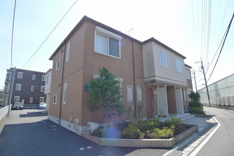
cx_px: 117
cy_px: 78
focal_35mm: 18
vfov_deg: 67.3
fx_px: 117
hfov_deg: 90.0
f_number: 2
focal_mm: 3.9
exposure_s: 1/1000
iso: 125
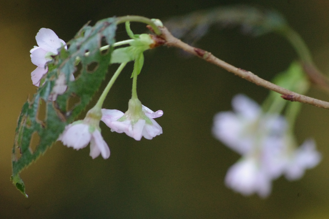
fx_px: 4108
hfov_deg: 4.6
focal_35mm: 450
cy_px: 110
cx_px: 164
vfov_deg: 3.0
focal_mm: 300
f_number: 8
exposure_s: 1/200
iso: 3200
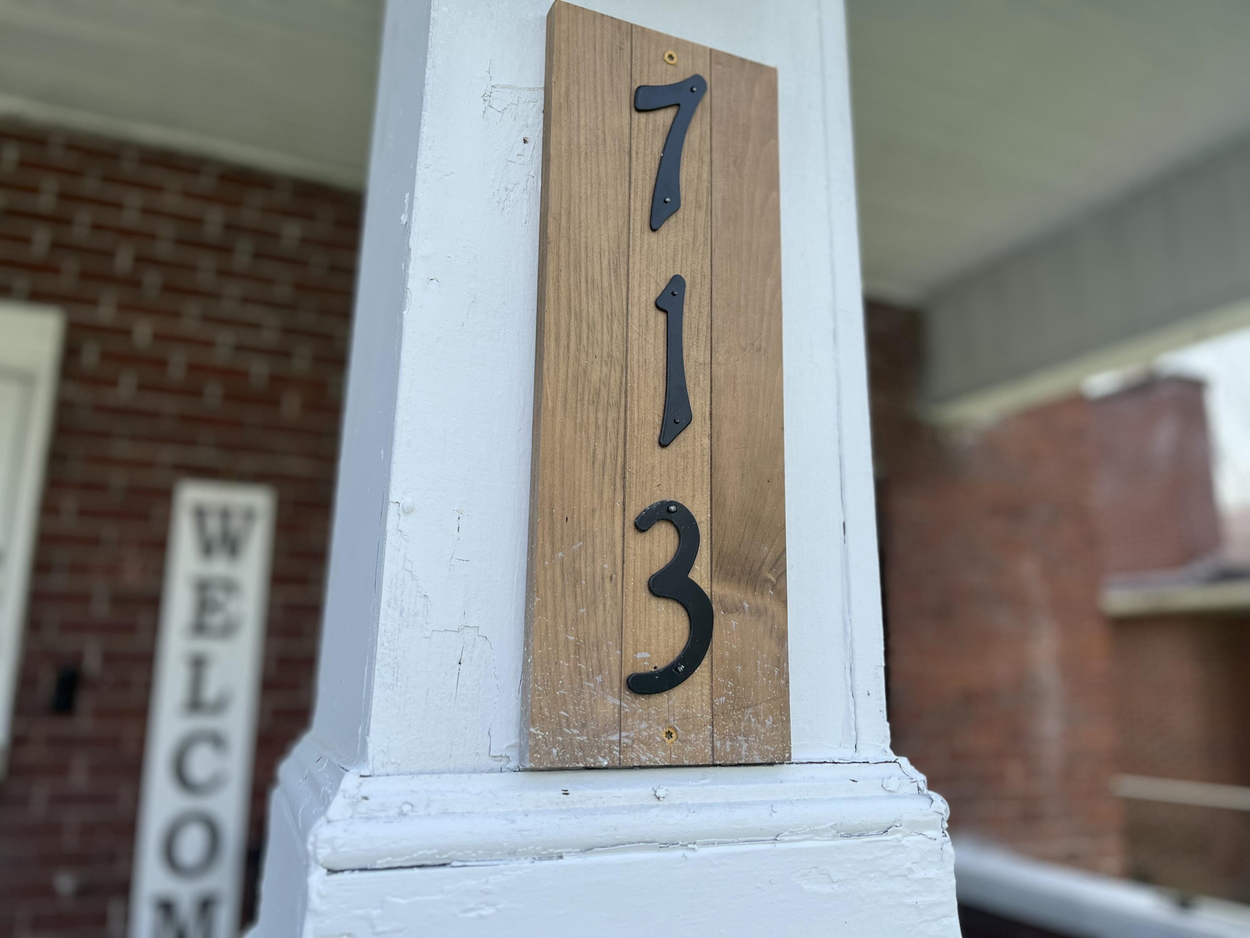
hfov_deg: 67.3
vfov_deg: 53.1
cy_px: 469
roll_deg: -1.0
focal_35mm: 26
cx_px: 625
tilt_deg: +11.3
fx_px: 939
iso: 50
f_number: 1.6
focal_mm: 5.1
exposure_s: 1/1536
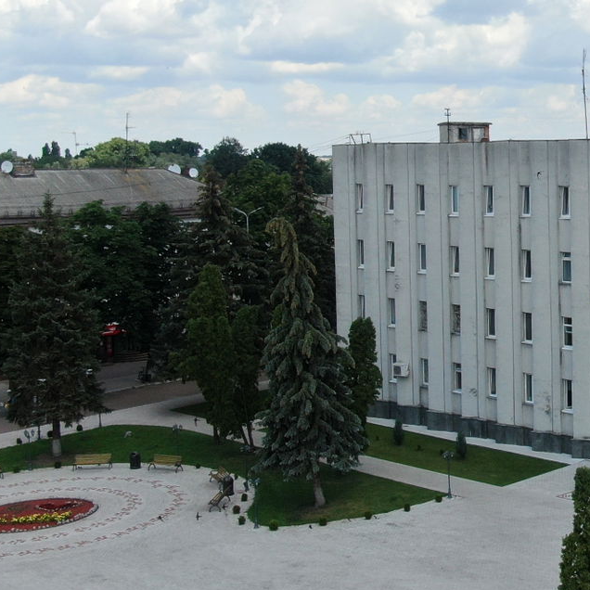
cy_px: 223
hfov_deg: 24.8
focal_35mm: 64
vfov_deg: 26.8
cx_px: 670
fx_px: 1234
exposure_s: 1/1250
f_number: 2.8
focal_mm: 4.39
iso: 110
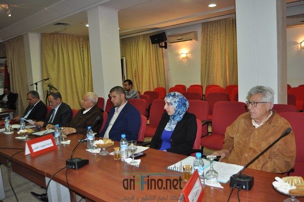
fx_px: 253
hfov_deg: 62.0
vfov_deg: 43.5
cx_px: 152
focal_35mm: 30
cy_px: 101
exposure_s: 1/60
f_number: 3.5
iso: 800
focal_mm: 20
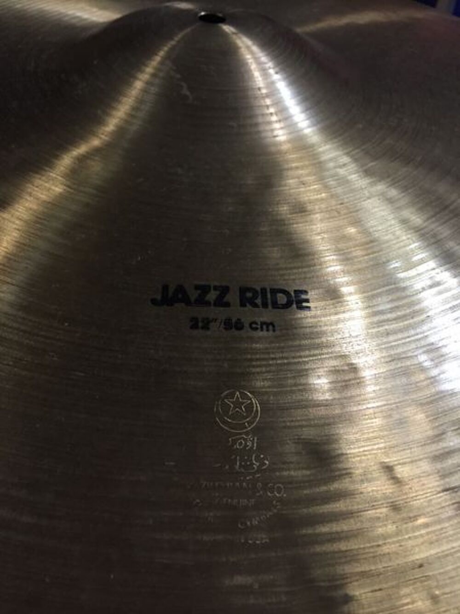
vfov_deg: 61.7
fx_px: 514
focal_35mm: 29
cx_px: 230
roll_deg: -3.2
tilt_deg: -44.9
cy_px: 307
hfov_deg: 48.2
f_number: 2.2
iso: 200
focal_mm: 4.15
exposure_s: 1/33
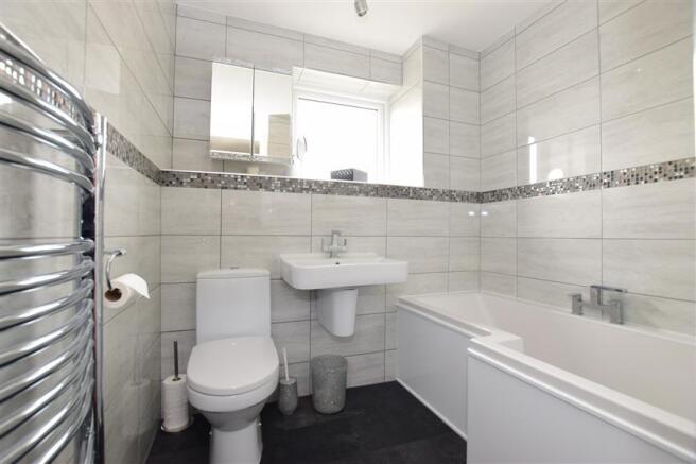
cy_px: 232
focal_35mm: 15
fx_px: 290
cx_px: 348
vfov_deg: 77.3
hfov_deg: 100.4
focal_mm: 10
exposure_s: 1/10
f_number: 7.1
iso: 400
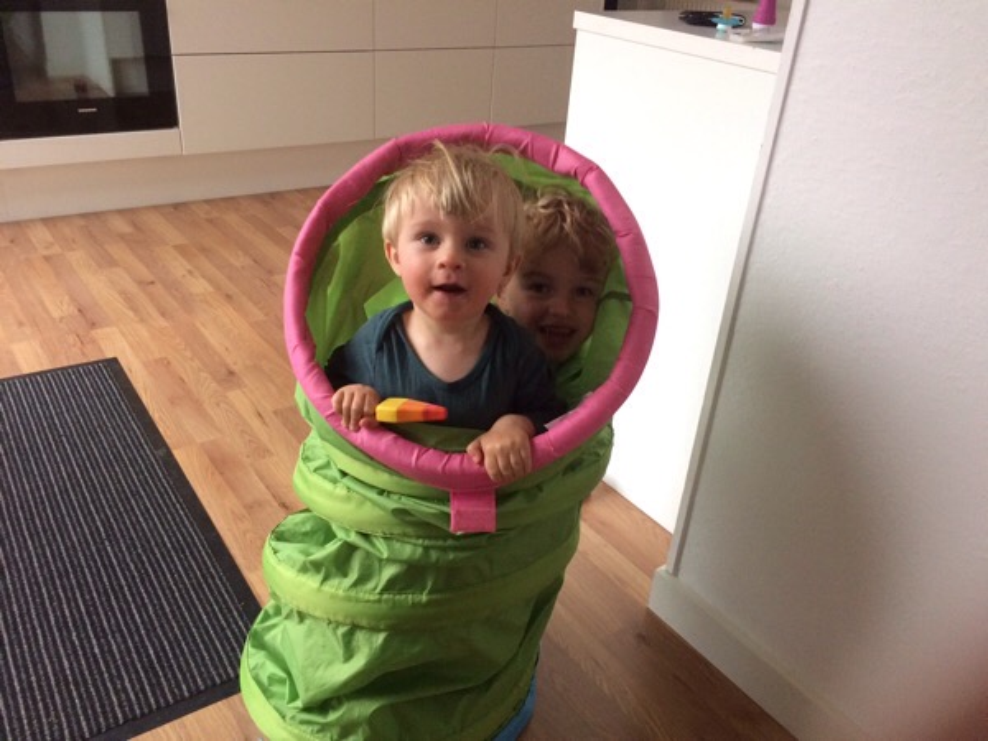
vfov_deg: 48.2
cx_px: 494
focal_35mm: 29
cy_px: 370
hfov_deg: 61.7
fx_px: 828
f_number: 2.2
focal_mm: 4.15
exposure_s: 1/33
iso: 80
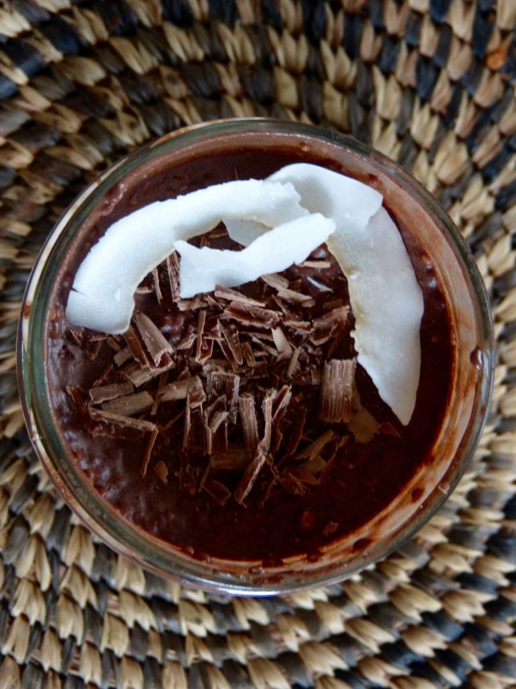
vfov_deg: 23.0
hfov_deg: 17.4
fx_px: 1689
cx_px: 258
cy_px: 344
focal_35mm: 85
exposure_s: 1/6
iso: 400
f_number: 3.4
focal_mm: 14.5
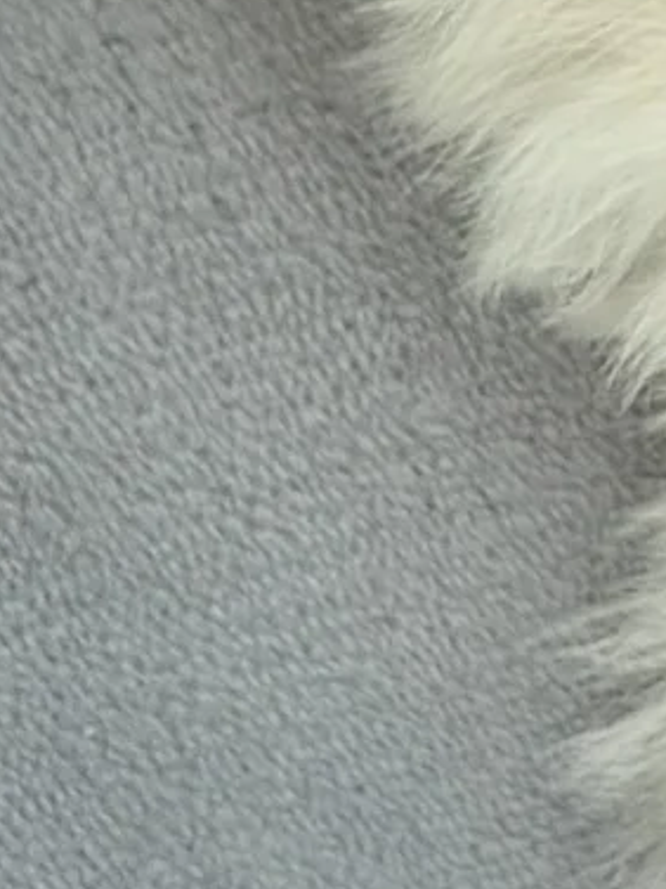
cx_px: 1252
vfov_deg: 9.9
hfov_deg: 7.2
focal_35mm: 199
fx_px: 5105
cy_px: -35
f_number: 1.6
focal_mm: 5.96
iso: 320
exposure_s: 1/30
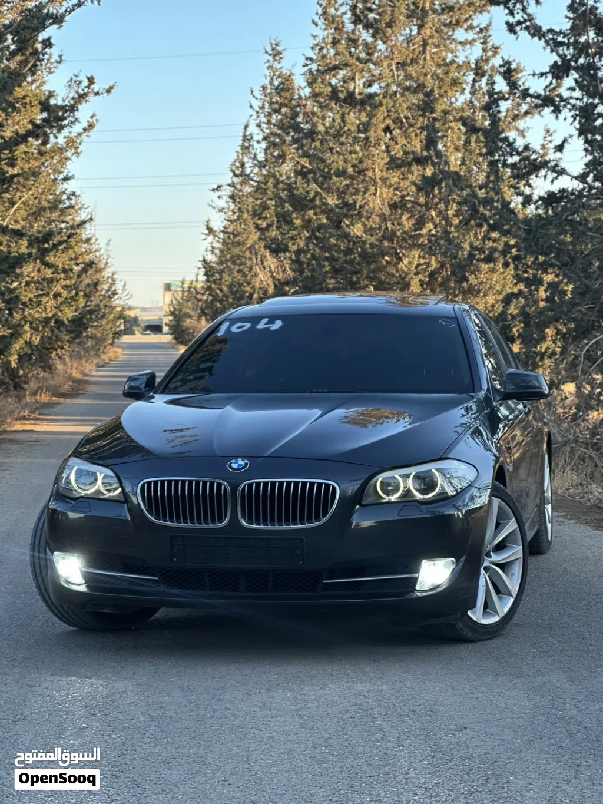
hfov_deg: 19.1
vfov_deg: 25.3
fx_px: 1788
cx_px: 302
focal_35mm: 77
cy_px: 402
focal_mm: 9
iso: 80
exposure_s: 1/70
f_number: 2.8
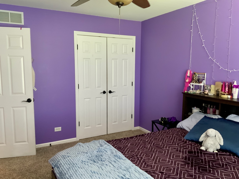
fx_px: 200
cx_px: 120
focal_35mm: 29
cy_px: 90
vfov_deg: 48.2
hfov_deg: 61.7
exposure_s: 1/40
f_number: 1.8
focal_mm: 3
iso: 200
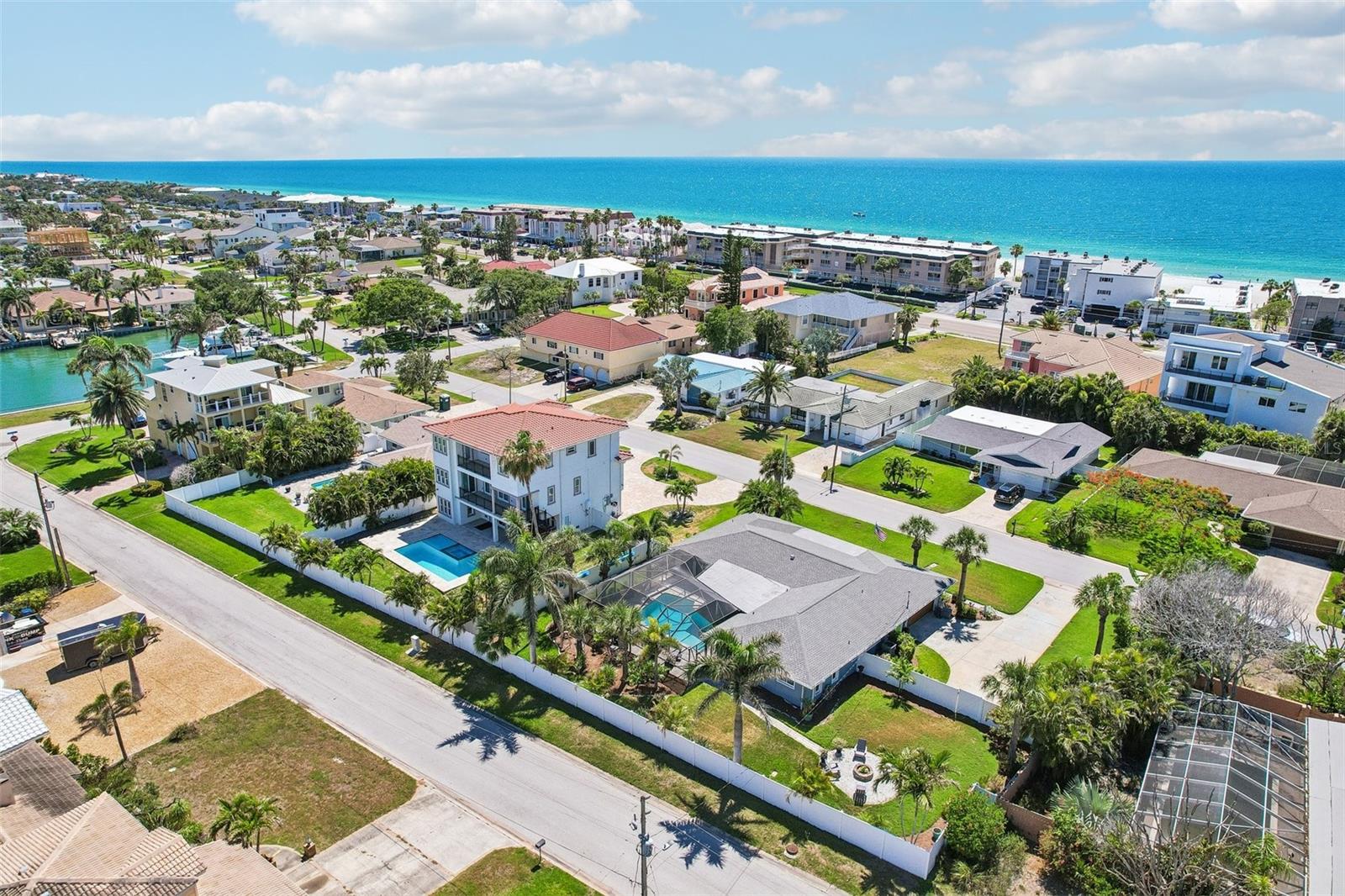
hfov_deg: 78.6
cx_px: 672
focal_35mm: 22
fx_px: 822
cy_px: 448
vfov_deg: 57.2
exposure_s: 1/2500
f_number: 2.8
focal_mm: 8.4
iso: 120
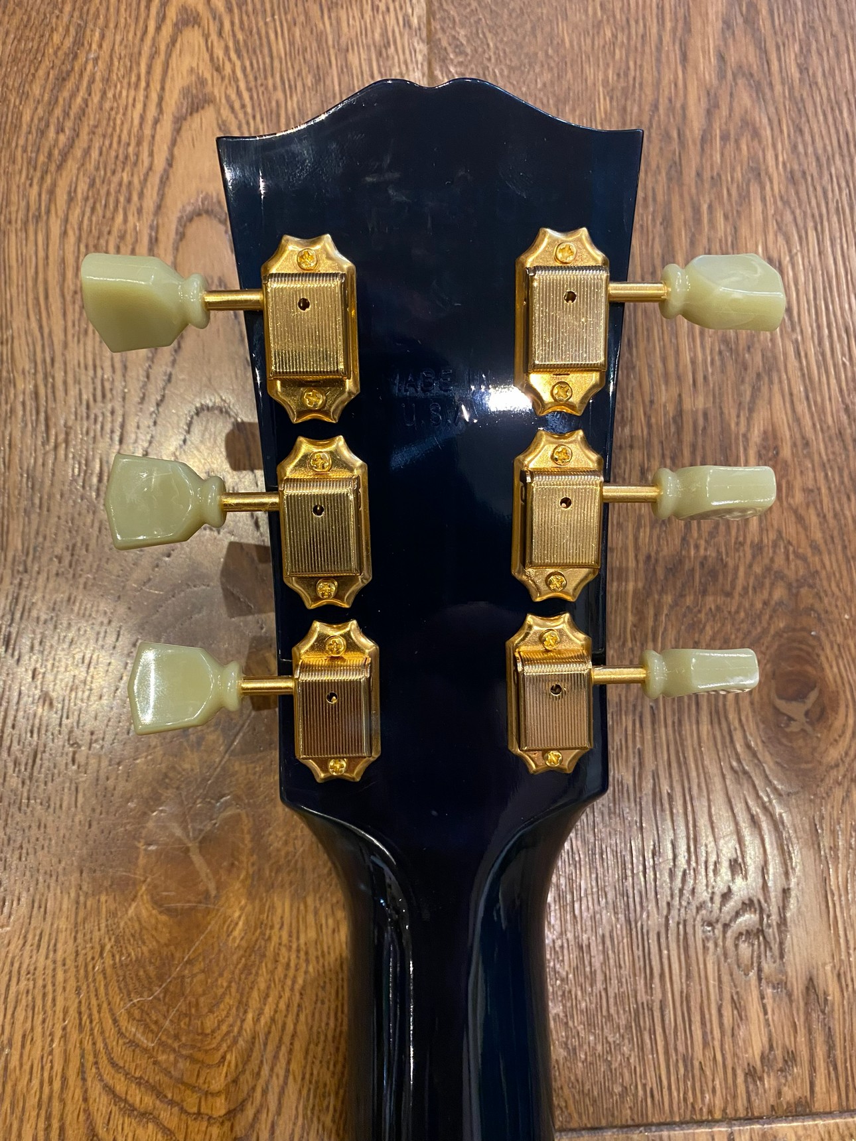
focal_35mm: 26
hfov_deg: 53.1
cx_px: 428
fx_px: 857
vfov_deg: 67.3
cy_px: 570
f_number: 1.8
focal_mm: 4.25
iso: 400
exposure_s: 1/60
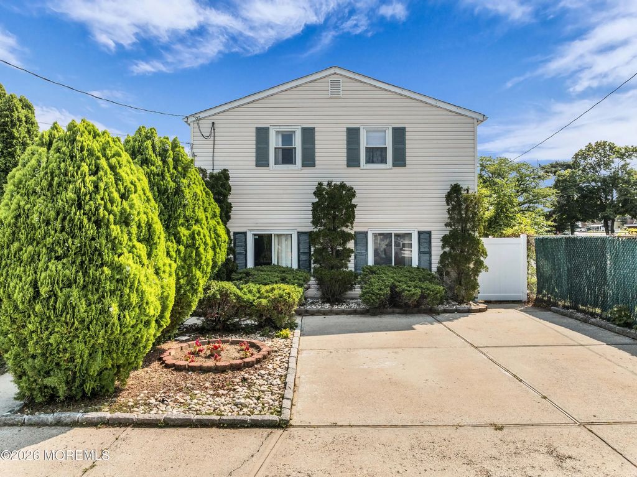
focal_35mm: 24
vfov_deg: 56.8
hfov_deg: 71.6
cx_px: 318
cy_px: 238
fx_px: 441
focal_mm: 12.29
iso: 200
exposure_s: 1/3200
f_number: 2.8
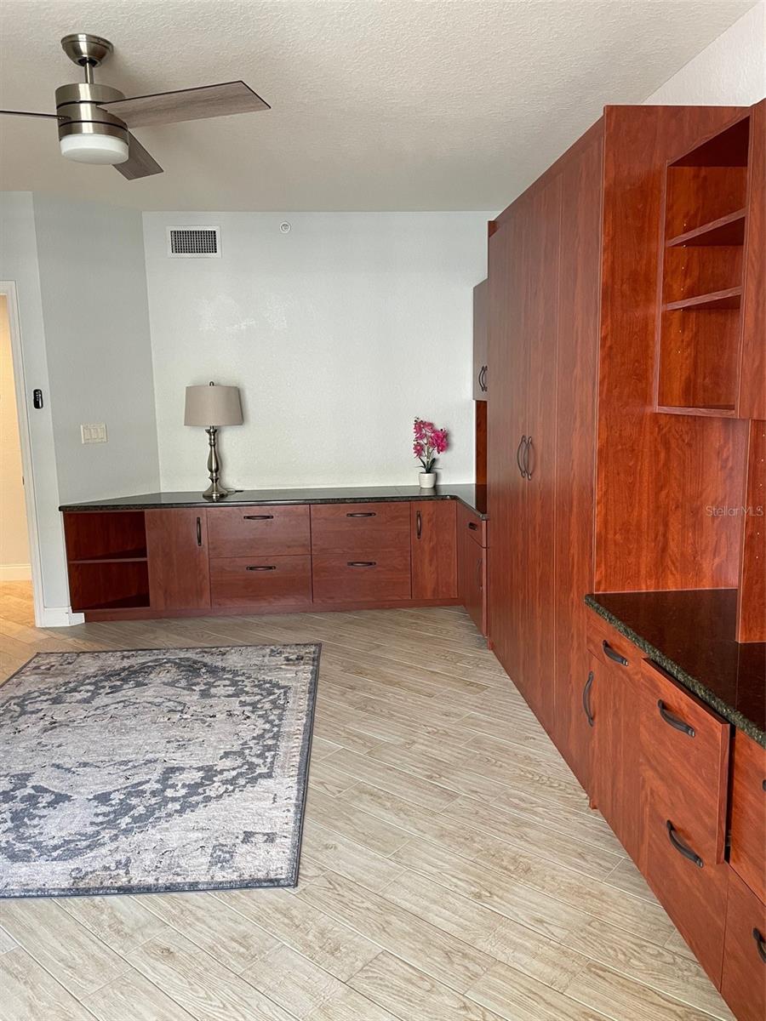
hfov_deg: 53.1
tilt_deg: -8.1
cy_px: 510
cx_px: 383
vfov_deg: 67.3
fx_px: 767
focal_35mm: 26
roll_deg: +0.9
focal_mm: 4.2
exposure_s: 1/60
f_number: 1.6
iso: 160
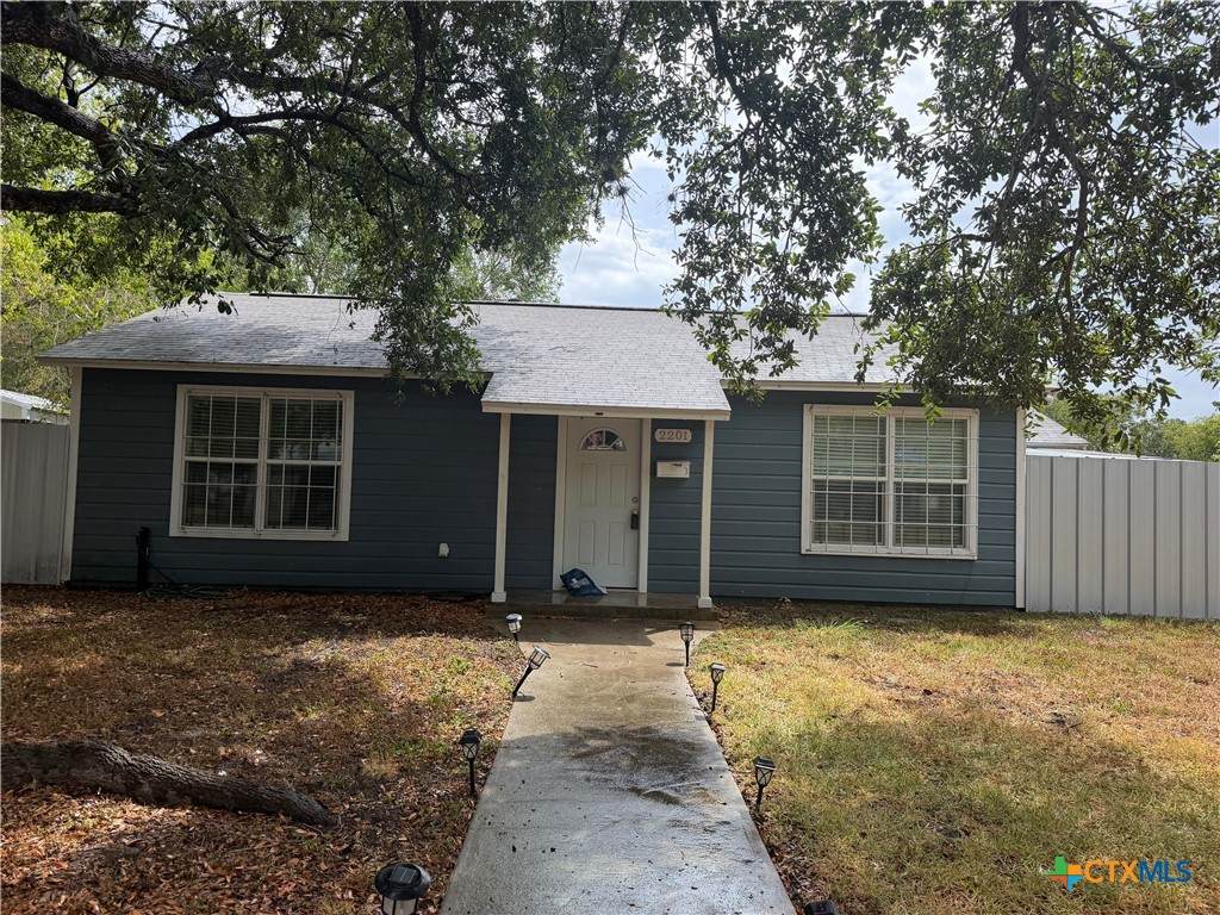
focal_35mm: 24
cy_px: 458
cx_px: 610
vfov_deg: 56.8
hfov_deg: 71.6
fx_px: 846
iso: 100
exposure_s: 1/2053
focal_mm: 6.76
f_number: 1.78
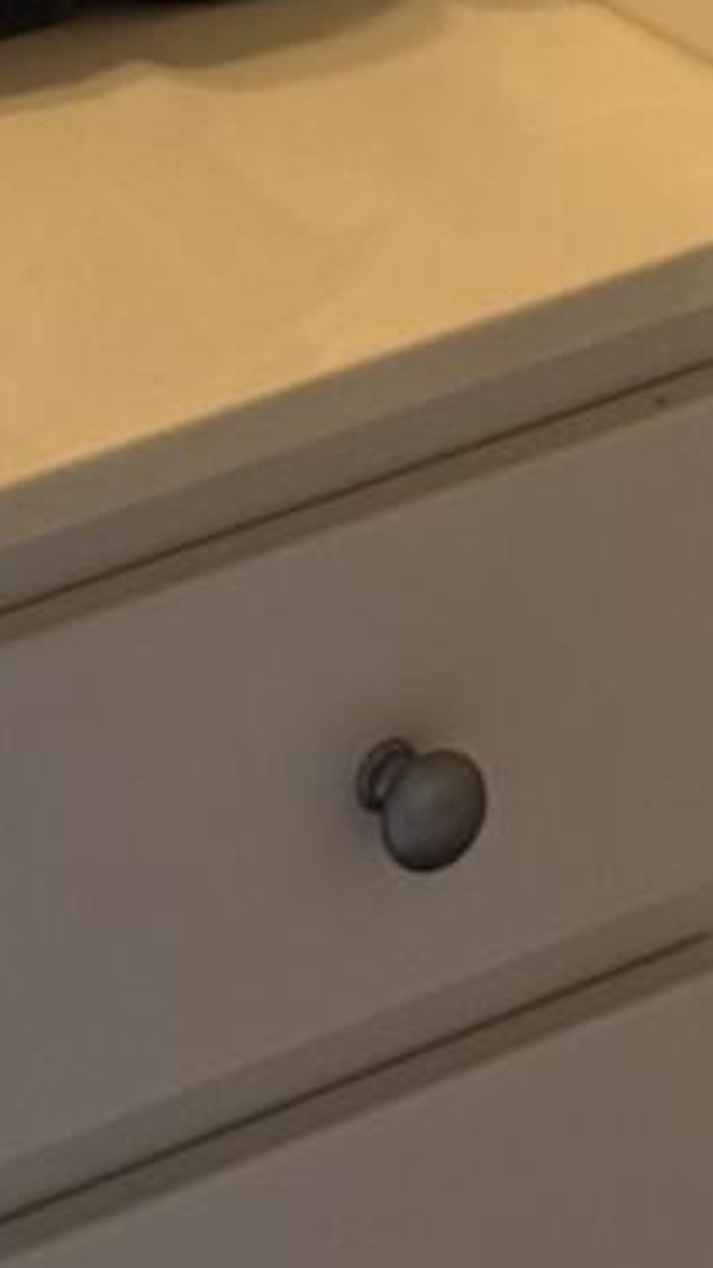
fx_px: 7098
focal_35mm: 211
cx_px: 167
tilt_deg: -13.2
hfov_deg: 5.7
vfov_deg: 9.3
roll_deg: -0.5
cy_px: -1575
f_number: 1.78
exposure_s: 1/120
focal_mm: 6.76
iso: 100
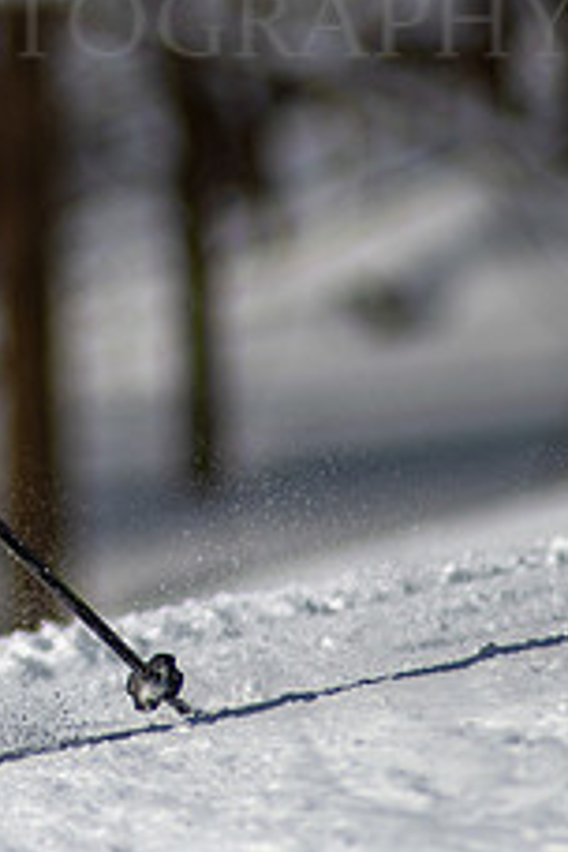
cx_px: -293
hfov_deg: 1.0
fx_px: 31829
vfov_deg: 1.5
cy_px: 21
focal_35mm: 1345
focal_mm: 300
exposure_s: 1/8000
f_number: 2.8
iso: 100
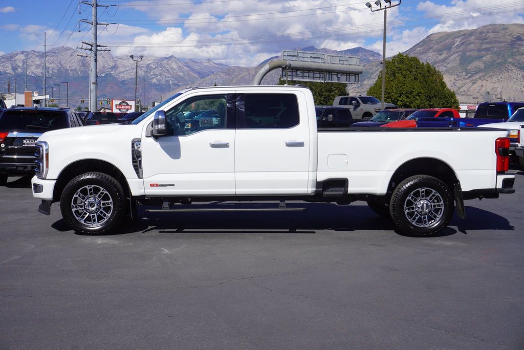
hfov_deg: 43.6
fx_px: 655
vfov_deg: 29.9
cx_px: 262
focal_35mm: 45
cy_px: 175
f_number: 11
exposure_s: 1/250
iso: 100
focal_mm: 30
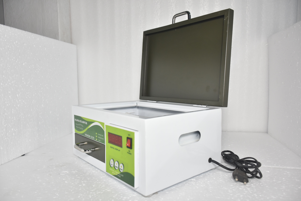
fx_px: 226
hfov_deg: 67.4
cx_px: 150
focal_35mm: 27
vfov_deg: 47.9
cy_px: 100
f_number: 4
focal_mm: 18
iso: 800
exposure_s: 1/200
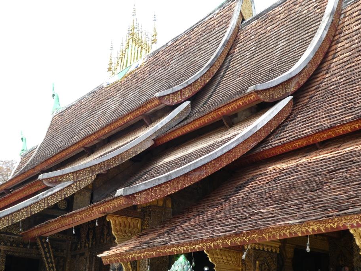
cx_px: 171
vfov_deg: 27.5
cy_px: 142
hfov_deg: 36.2
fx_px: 553
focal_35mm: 53
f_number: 4
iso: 80
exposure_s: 1/160
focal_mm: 8.4
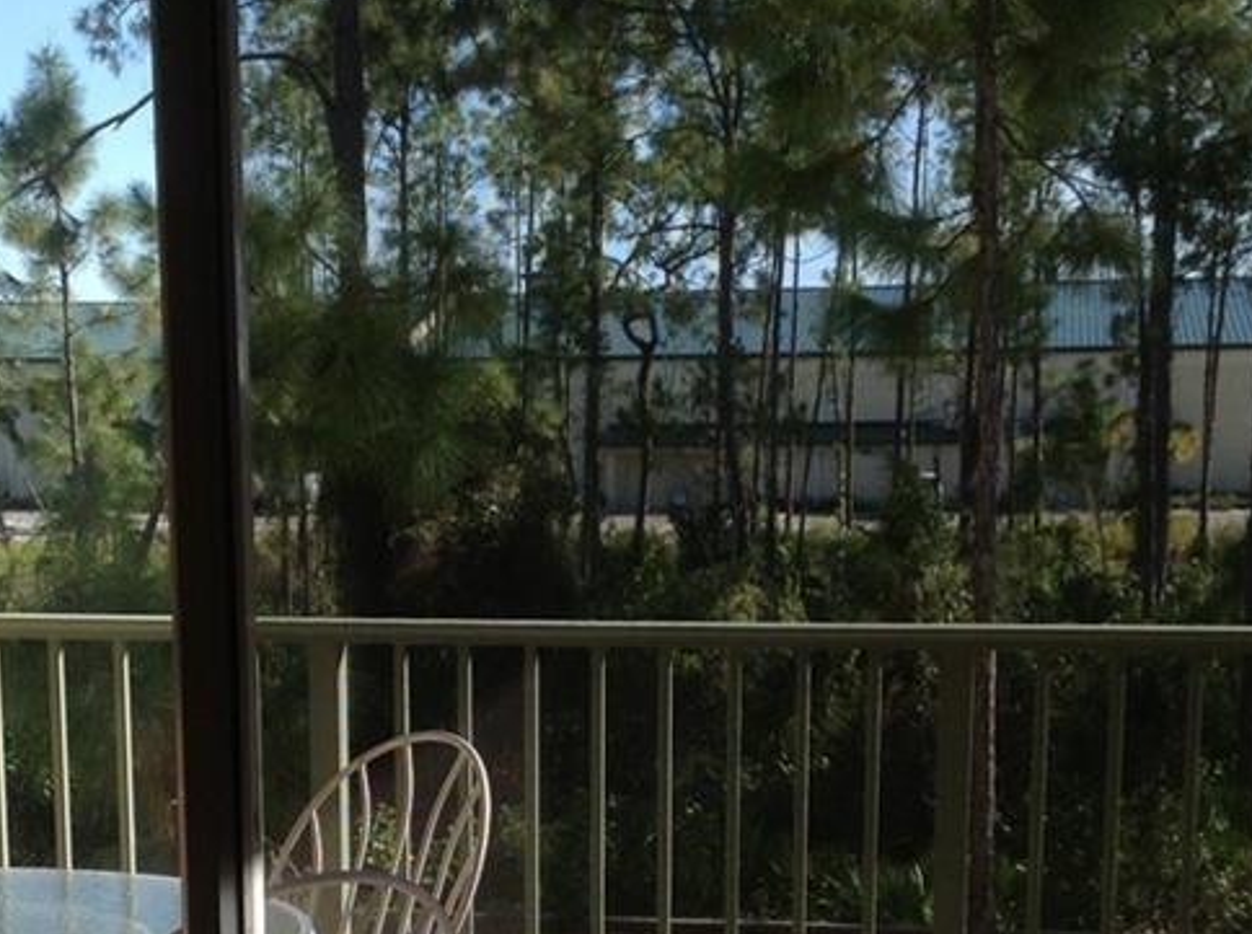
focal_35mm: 74
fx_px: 2671
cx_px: 520
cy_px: 890
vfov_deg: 19.4
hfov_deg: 26.3
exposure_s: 1/889
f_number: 2.4
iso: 50
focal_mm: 4.28
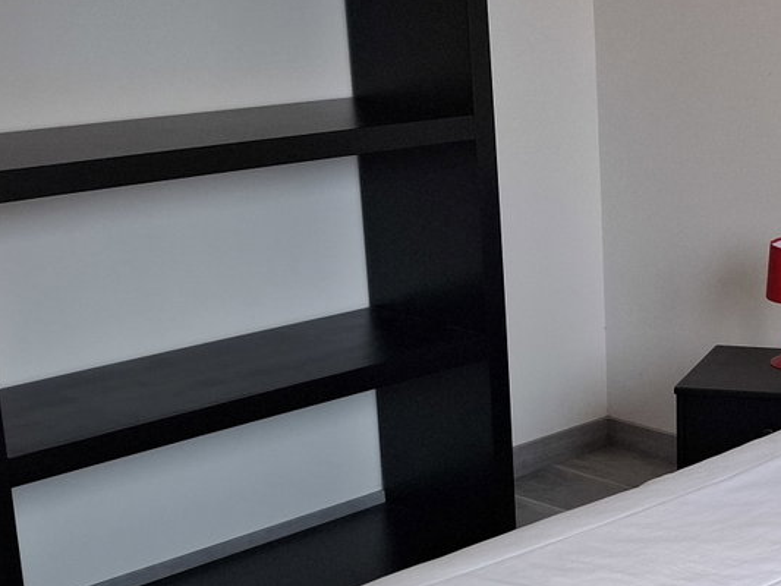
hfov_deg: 25.3
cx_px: 935
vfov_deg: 21.3
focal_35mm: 69
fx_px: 1557
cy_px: 321
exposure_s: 1/120
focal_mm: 5.54
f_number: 1.8
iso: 160
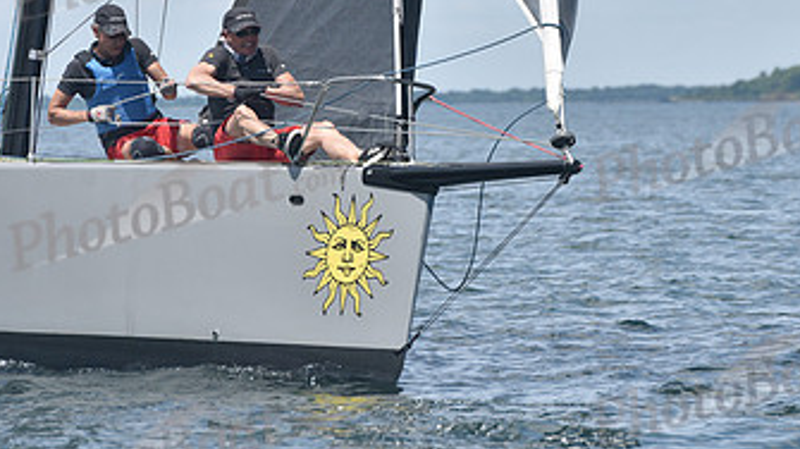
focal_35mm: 363
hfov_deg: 6.0
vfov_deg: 3.3
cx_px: 470
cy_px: 51
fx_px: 7696
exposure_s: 1/800
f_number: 7.1
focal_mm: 200
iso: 320
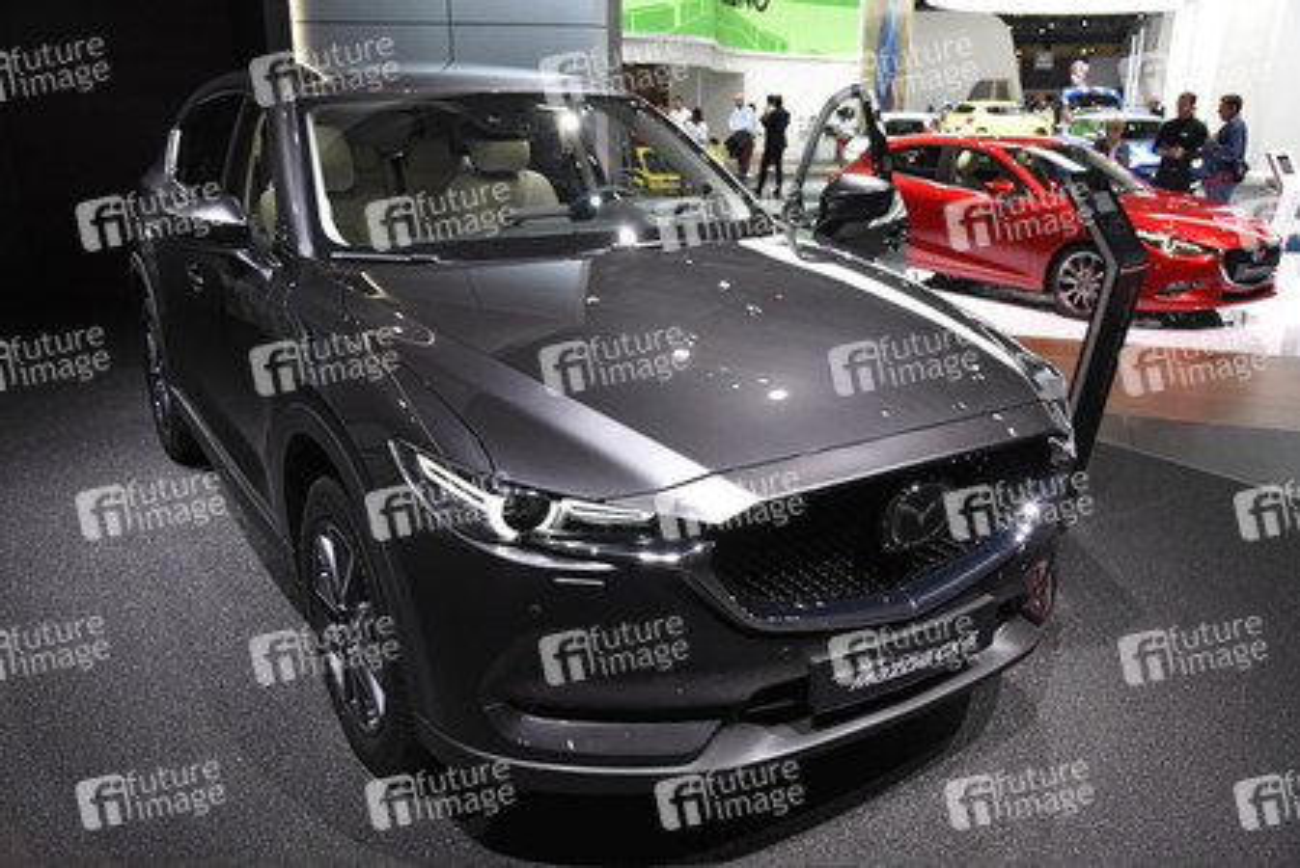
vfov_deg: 43.7
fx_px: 1084
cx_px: 650
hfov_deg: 61.9
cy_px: 434
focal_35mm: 30
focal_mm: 30
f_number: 7.1
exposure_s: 1/250
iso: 2000
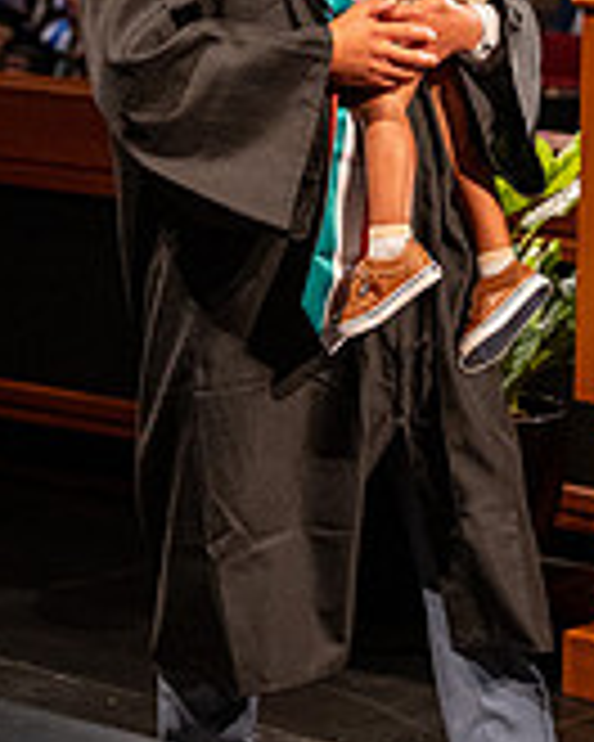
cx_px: 501
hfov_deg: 9.1
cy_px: 134
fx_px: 3736
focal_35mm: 170
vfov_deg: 11.3
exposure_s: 1/320
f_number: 2.8
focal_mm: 46
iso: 2000
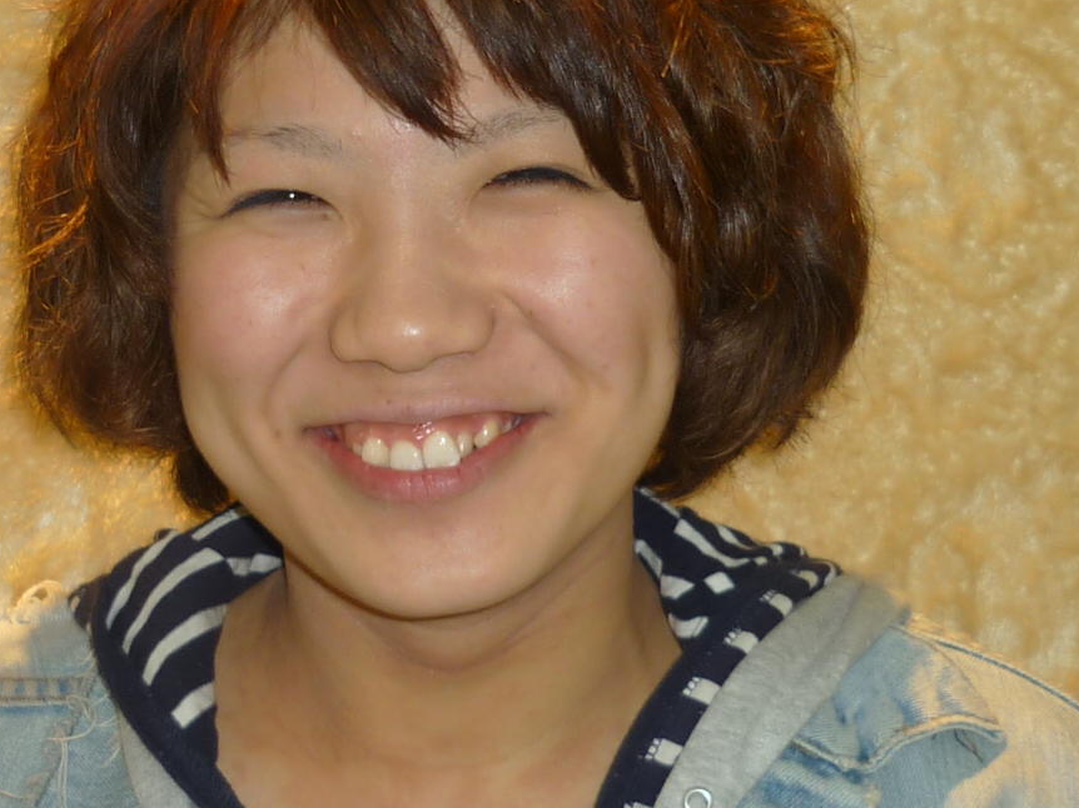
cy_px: 388
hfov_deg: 21.5
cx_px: 442
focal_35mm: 91
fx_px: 2836
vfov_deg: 16.2
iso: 80
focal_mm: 5.5
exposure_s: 1/30
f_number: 2.8
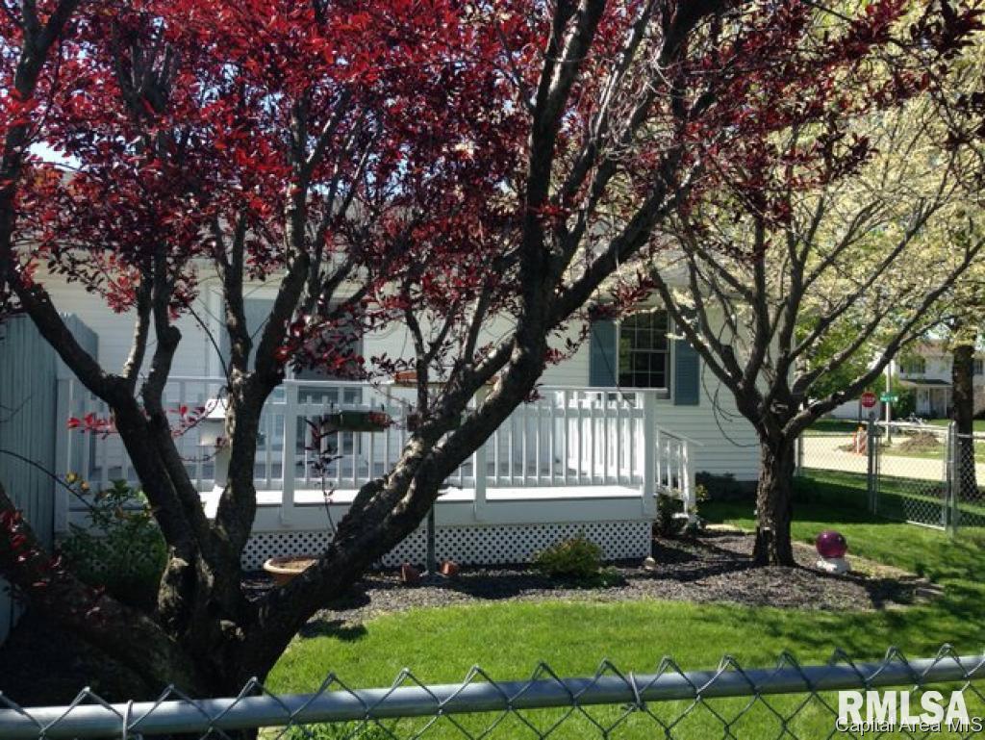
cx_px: 492
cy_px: 370
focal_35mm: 33
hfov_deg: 55.3
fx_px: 939
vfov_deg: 43.0
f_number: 2.4
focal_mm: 4.12
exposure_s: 1/713
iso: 50
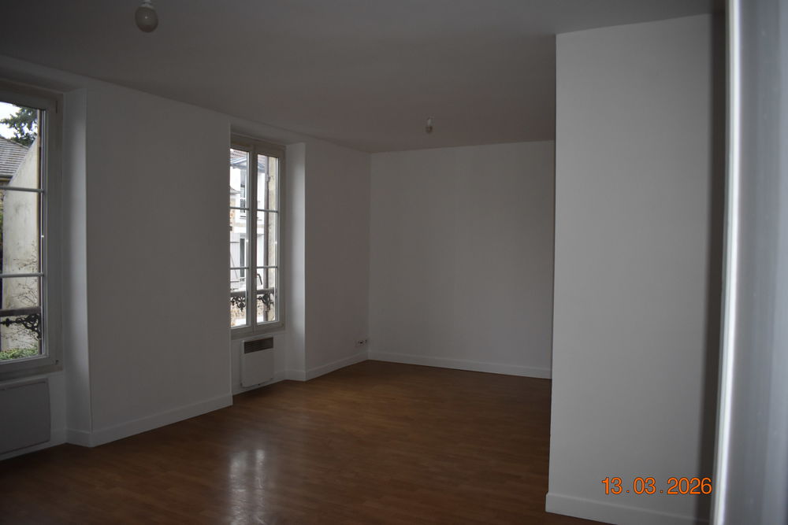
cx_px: 394
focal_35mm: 27
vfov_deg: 47.9
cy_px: 262
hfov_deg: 67.4
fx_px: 591
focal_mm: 18
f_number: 3.5
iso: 800
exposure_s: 1/160
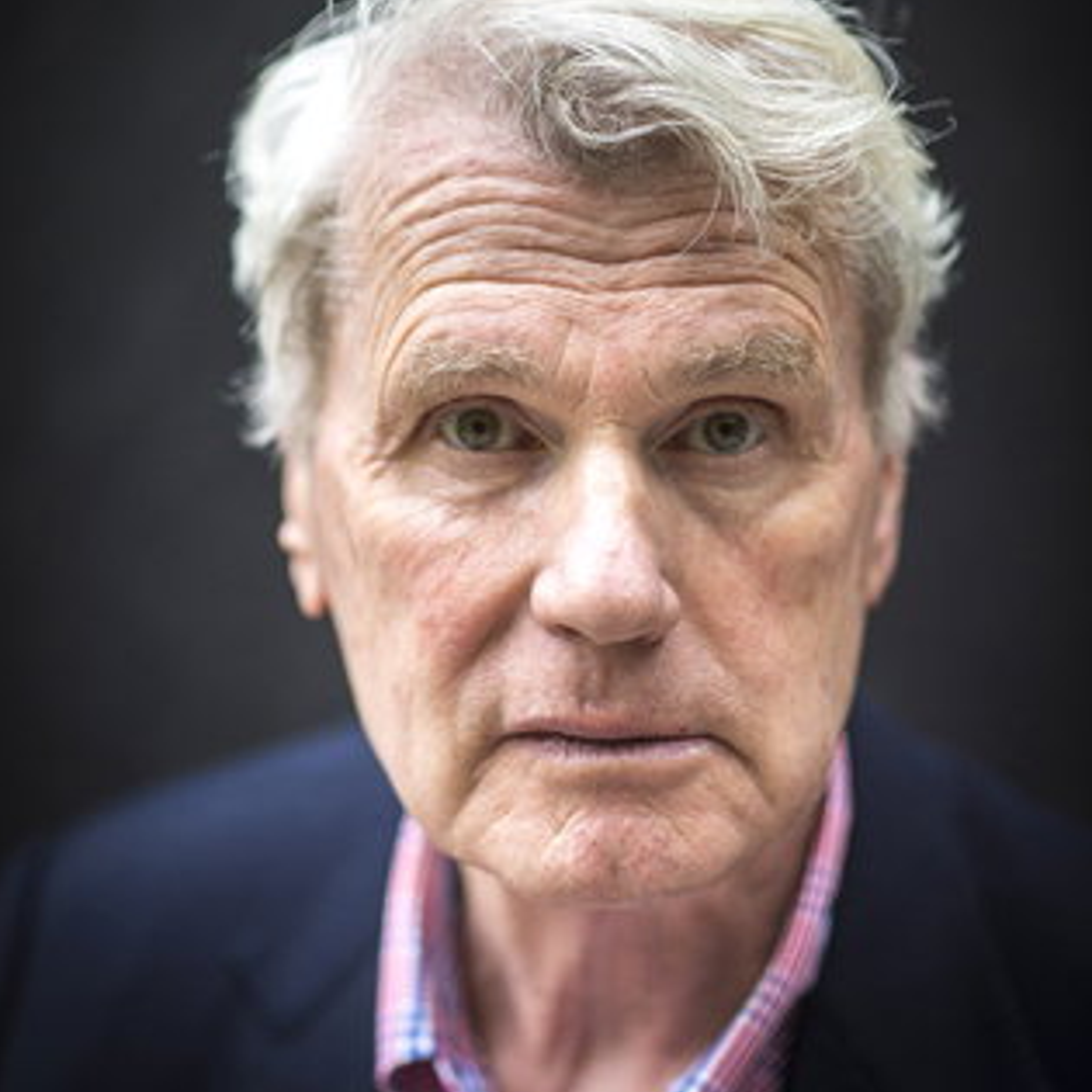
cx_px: 541
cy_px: 426
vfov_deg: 15.8
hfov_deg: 15.8
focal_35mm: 110
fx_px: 3926
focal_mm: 85
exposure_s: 1/1600
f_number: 1.8
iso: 800
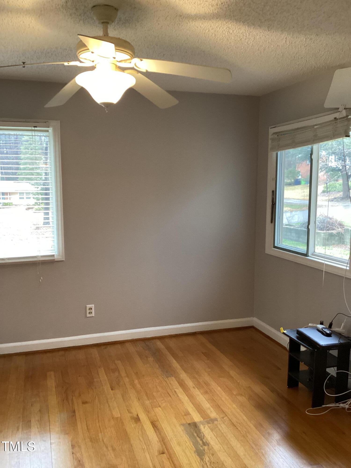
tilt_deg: -7.3
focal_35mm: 31
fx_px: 419
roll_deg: +0.9
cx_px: 176
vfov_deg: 58.4
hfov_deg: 45.4
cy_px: 234
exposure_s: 1/60
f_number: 2.4
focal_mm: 3.3
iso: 320
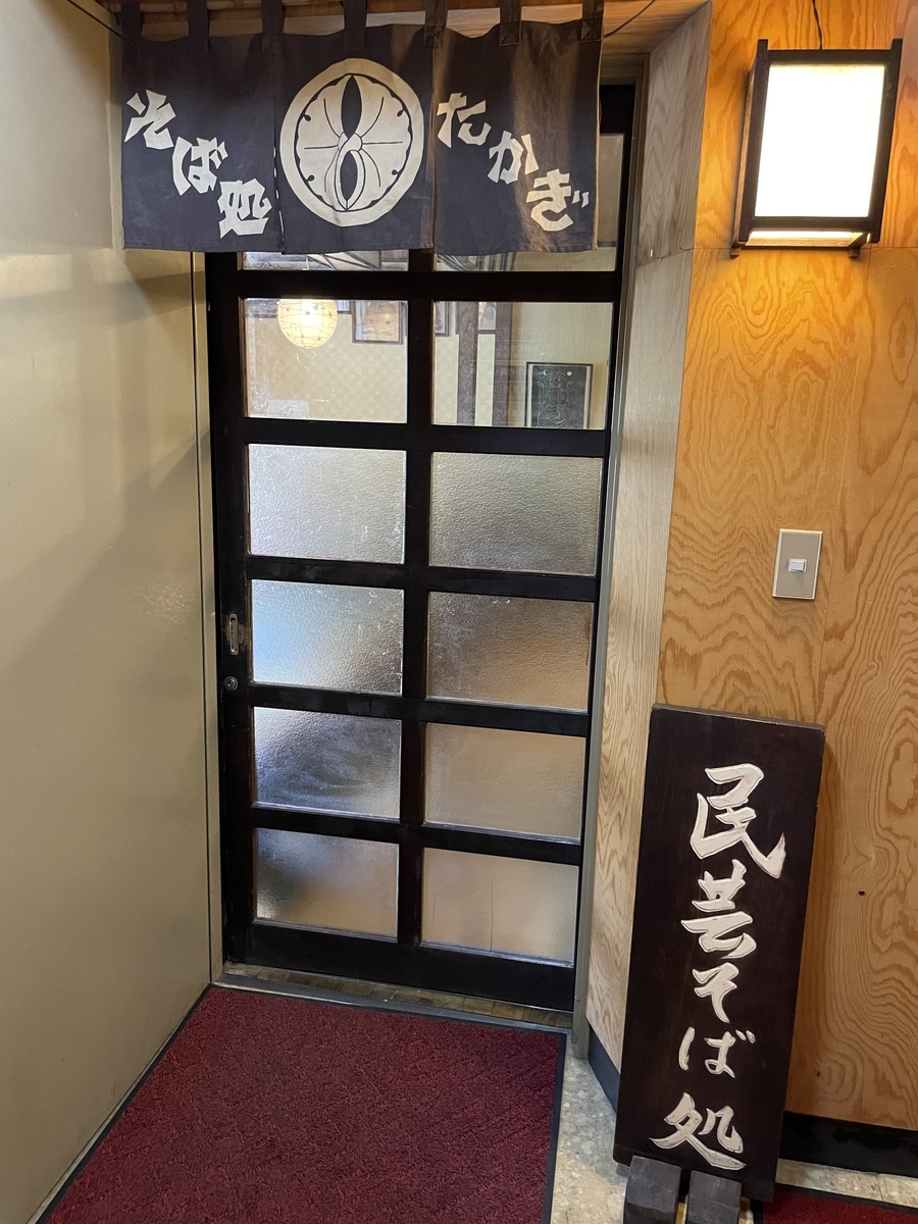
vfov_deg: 67.3
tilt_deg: -12.5
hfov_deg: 53.1
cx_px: 459
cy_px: 612
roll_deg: -1.3
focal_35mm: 26
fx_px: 919
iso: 500
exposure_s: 1/40
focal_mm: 4.2
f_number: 1.6
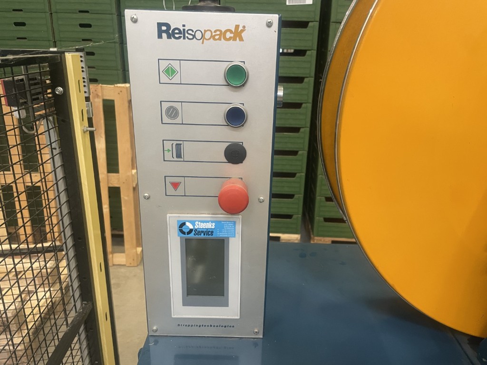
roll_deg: -1.9
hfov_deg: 67.3
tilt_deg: -20.4
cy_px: 182
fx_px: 366
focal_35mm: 26
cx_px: 244
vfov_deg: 53.1
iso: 320
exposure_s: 1/50
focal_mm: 4.2
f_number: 1.6
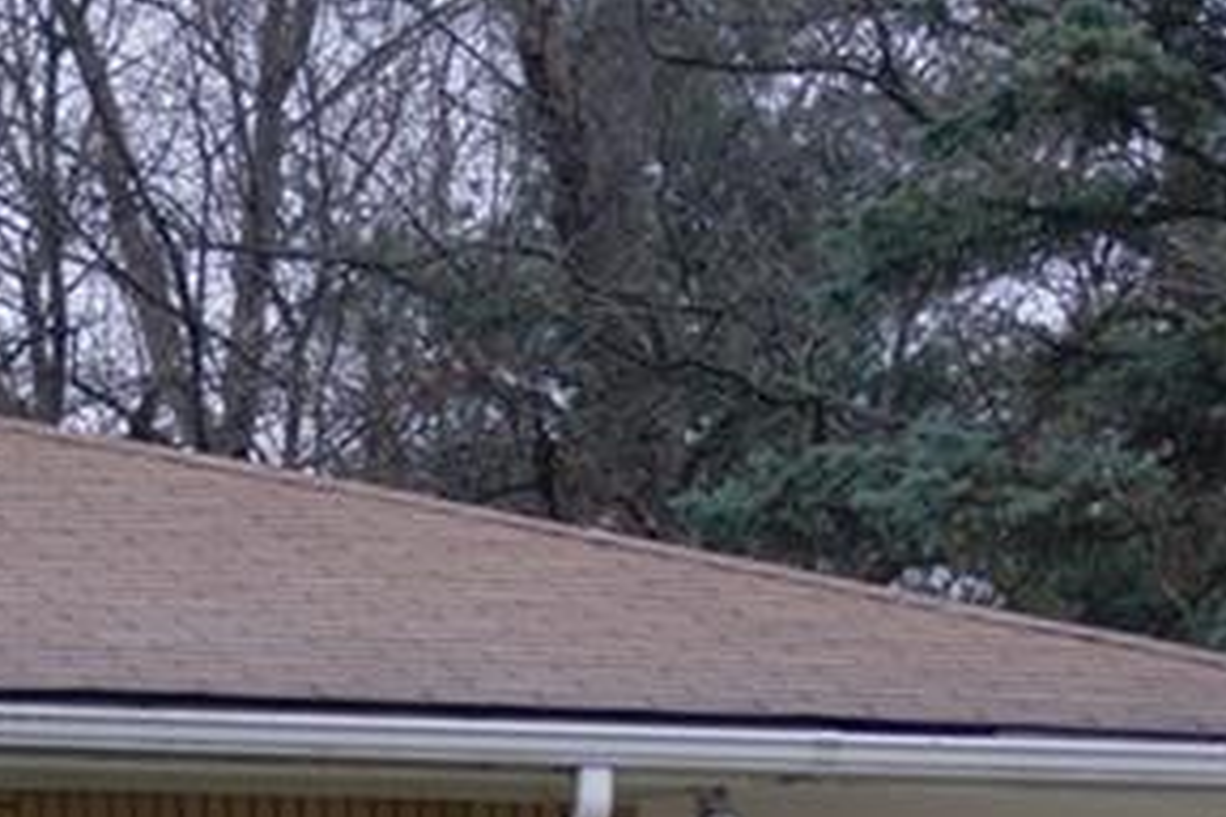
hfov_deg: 5.1
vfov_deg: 3.4
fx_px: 13614
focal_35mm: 400
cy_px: 1202
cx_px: -98
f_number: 4.5
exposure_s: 1/125
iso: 160
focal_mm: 75
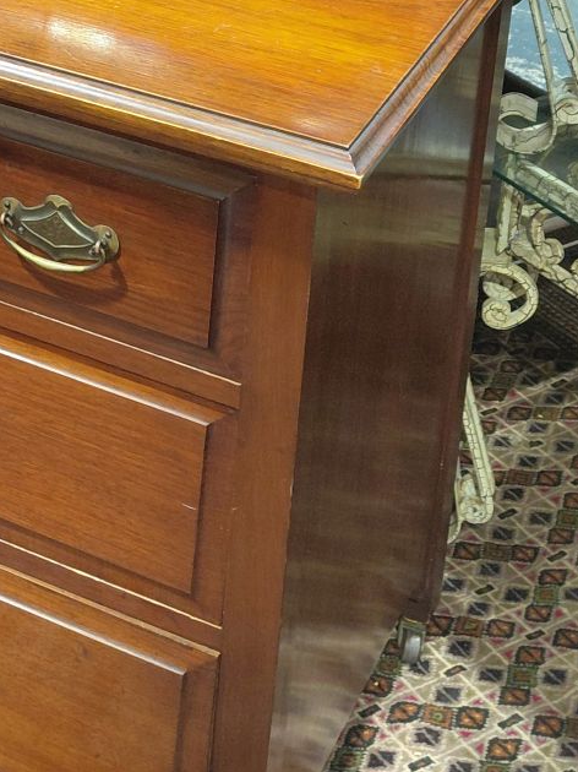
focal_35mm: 81
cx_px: -6
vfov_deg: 22.2
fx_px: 1805
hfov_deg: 17.7
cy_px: -172
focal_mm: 4.69
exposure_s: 1/50.1
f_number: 1.8
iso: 160
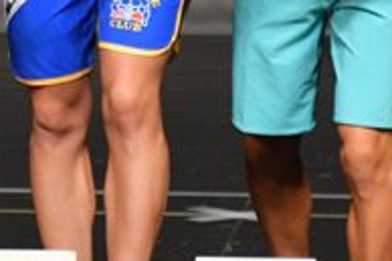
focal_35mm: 1498
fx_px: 16297
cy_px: -63
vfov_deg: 0.9
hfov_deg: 1.4
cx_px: 29
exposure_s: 1/400
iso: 2000
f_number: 5.6
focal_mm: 250
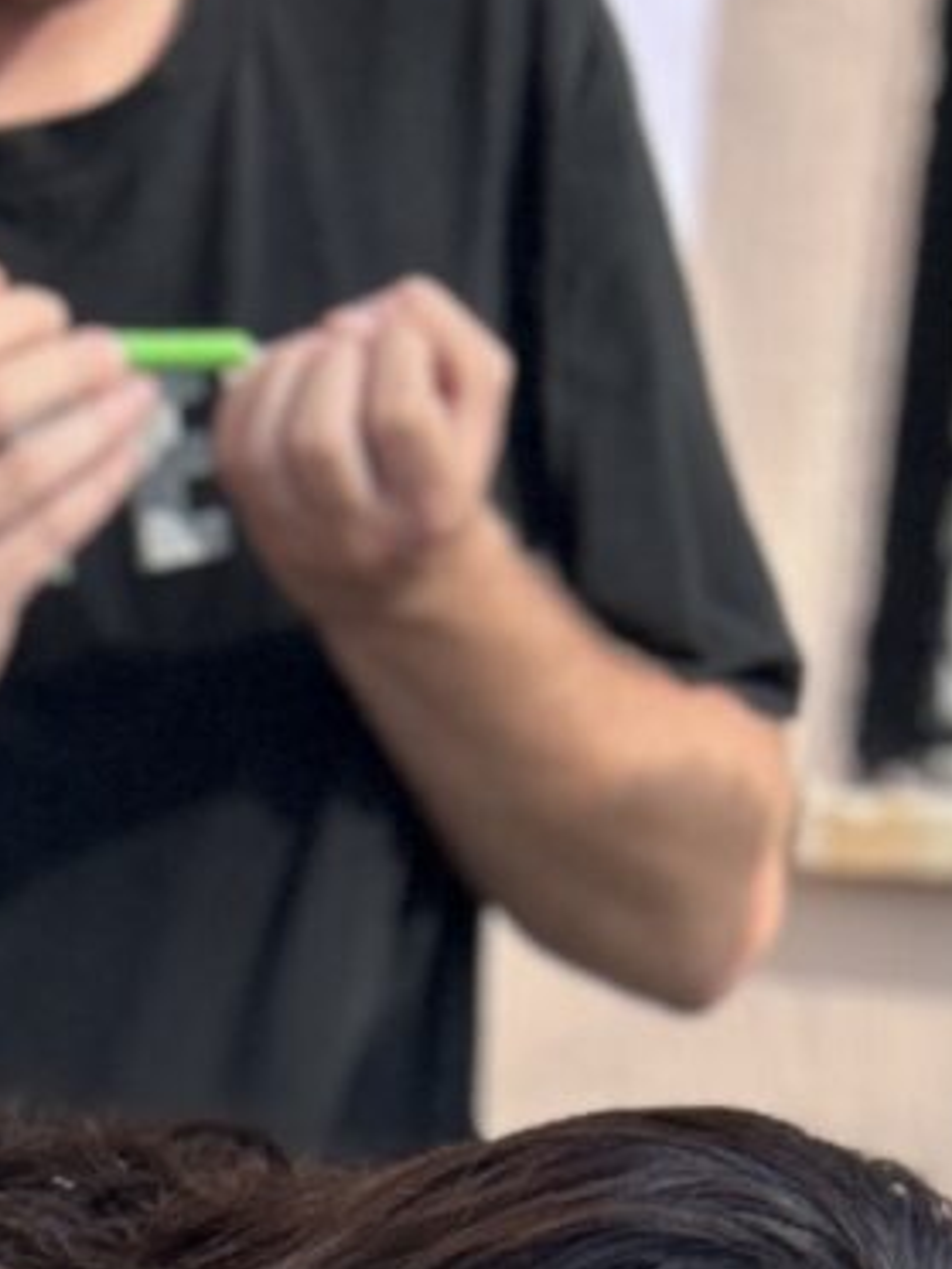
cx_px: -805
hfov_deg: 8.0
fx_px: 6564
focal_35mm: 179
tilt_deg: -32.8
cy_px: 3766
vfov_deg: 9.0
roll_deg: +0.4
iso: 50
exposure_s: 1/1779
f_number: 1.5
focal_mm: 5.7
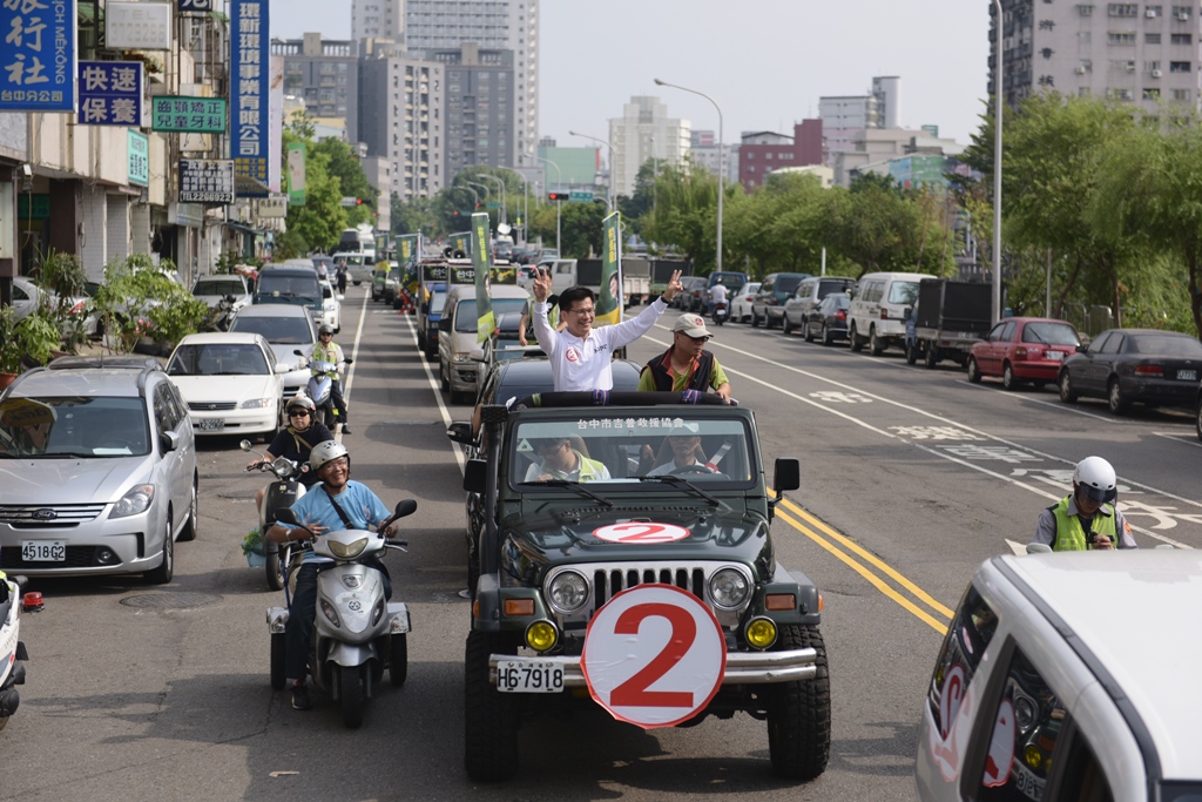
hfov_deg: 28.8
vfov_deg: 19.5
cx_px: 601
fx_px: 2337
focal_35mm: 70
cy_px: 401
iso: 200
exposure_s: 1/2000
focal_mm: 70
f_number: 4
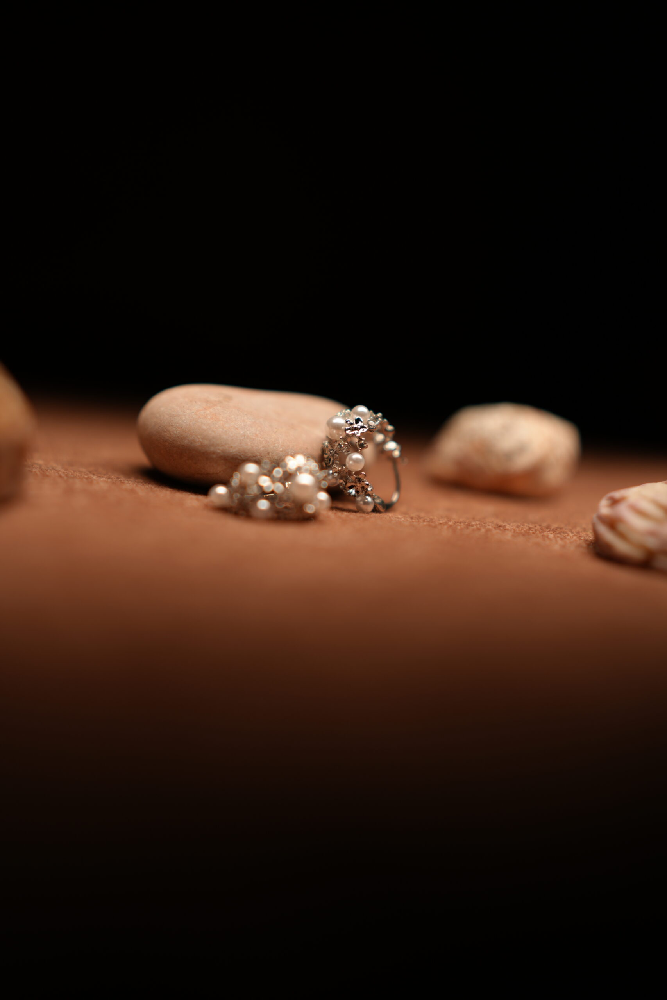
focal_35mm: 35
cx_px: 334
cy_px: 500
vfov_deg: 54.4
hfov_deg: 37.9
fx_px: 973
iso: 100
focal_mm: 35
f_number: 1.6
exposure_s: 1/200
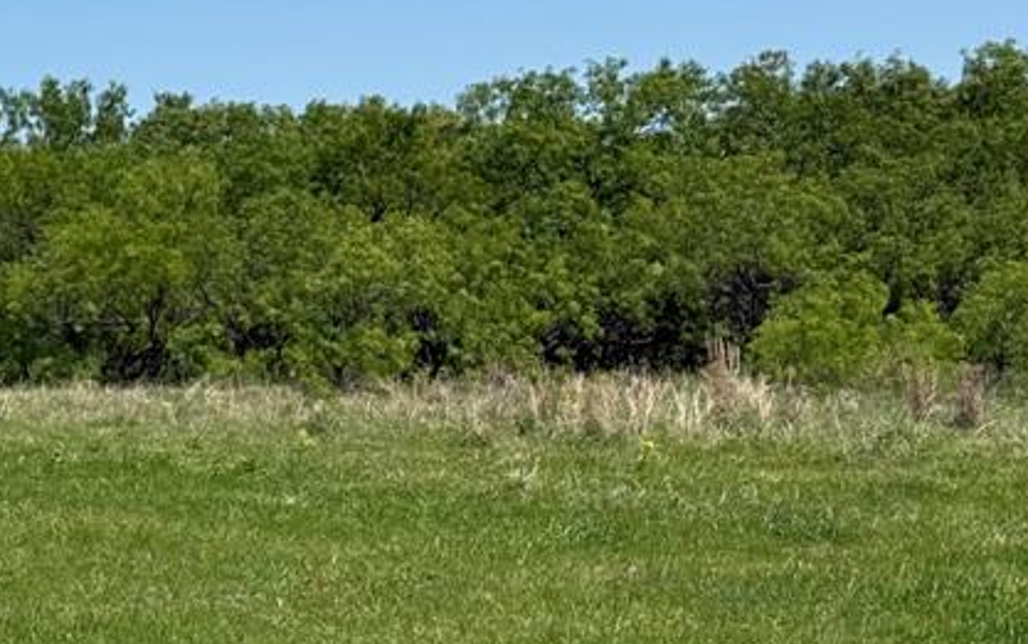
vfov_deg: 10.4
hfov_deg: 16.1
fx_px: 3503
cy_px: 577
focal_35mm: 125
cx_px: -187
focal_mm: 6.76
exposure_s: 1/6024
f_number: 1.78
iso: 80
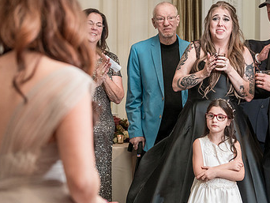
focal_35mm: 130
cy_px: 78
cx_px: 168
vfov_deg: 11.4
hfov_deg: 15.1
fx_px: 1015
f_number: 4
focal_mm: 78
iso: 2000
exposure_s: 1/200
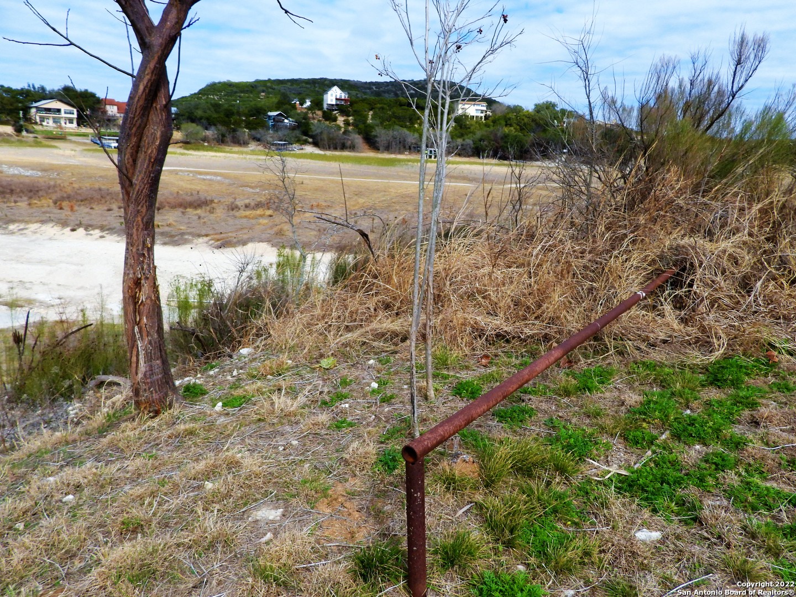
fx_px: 552
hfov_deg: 71.6
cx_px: 398
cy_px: 298
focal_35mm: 24
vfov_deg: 56.8
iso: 100
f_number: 2.8
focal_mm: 4.3
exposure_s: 1/2000
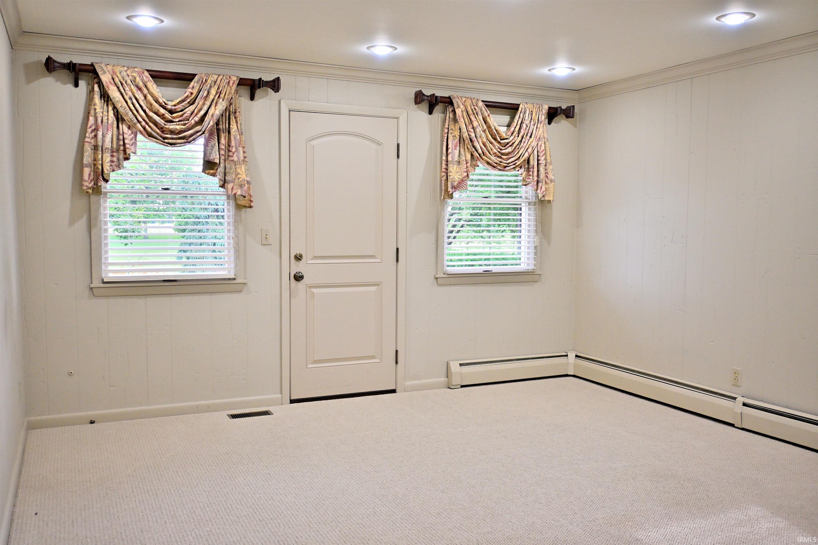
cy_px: 272
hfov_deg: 58.3
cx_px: 409
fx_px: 733
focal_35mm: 32
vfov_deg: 40.8
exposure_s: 1/160
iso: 400
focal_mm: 21.5
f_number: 4
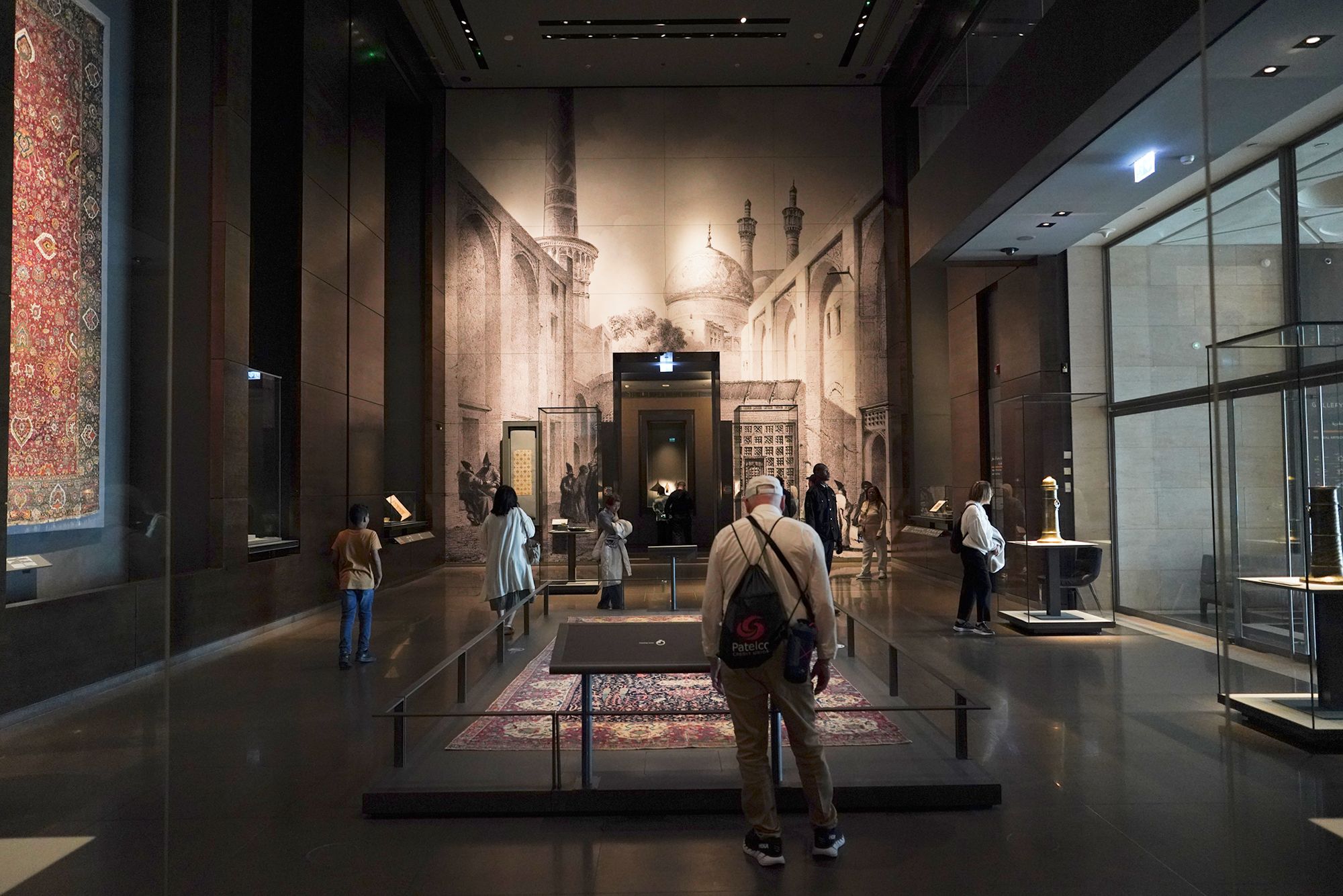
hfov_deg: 73.7
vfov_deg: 53.1
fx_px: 895
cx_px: 672
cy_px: 448
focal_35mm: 24
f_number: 2.8
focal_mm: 24
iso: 3200
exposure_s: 1/80
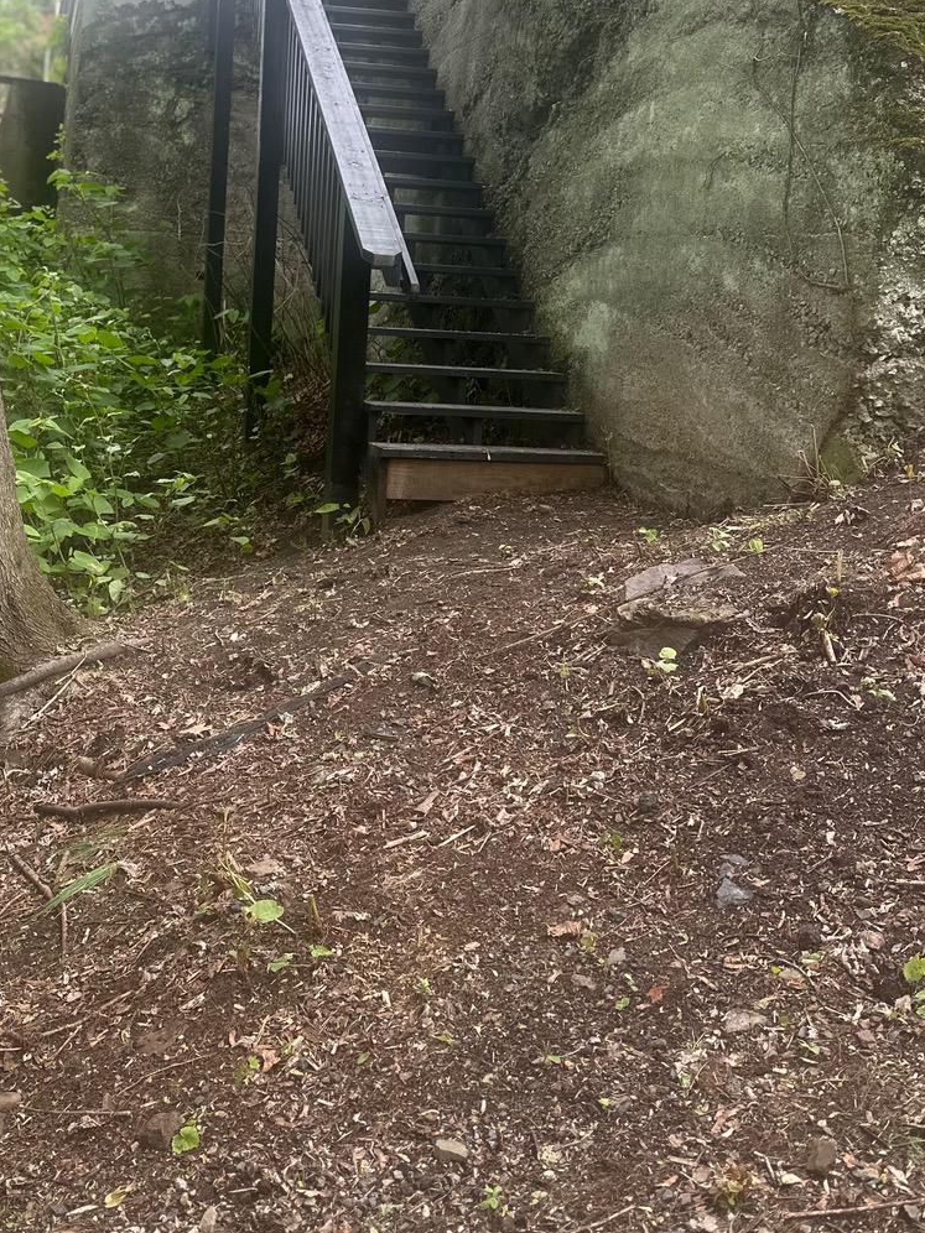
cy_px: 418
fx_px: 1318
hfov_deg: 38.1
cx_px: 293
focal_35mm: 37
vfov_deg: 49.3
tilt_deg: -5.0
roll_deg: -3.8
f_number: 1.78
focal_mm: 6.86
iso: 80
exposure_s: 1/328
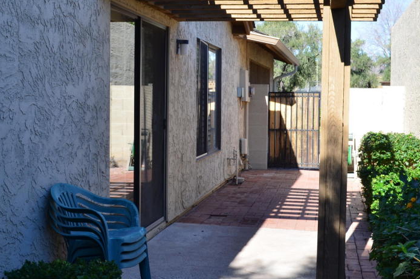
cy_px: 140
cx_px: 220
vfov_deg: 24.5
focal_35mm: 55
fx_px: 641
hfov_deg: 36.3
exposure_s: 1/100
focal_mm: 22
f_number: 11
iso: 200
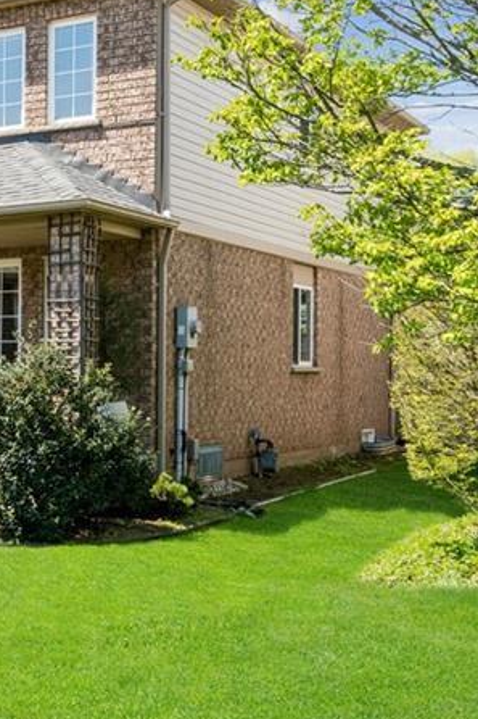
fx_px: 1236
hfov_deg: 18.9
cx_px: -267
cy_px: 326
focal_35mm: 62
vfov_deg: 32.4
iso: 200
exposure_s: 1/125
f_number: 7.1
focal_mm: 27
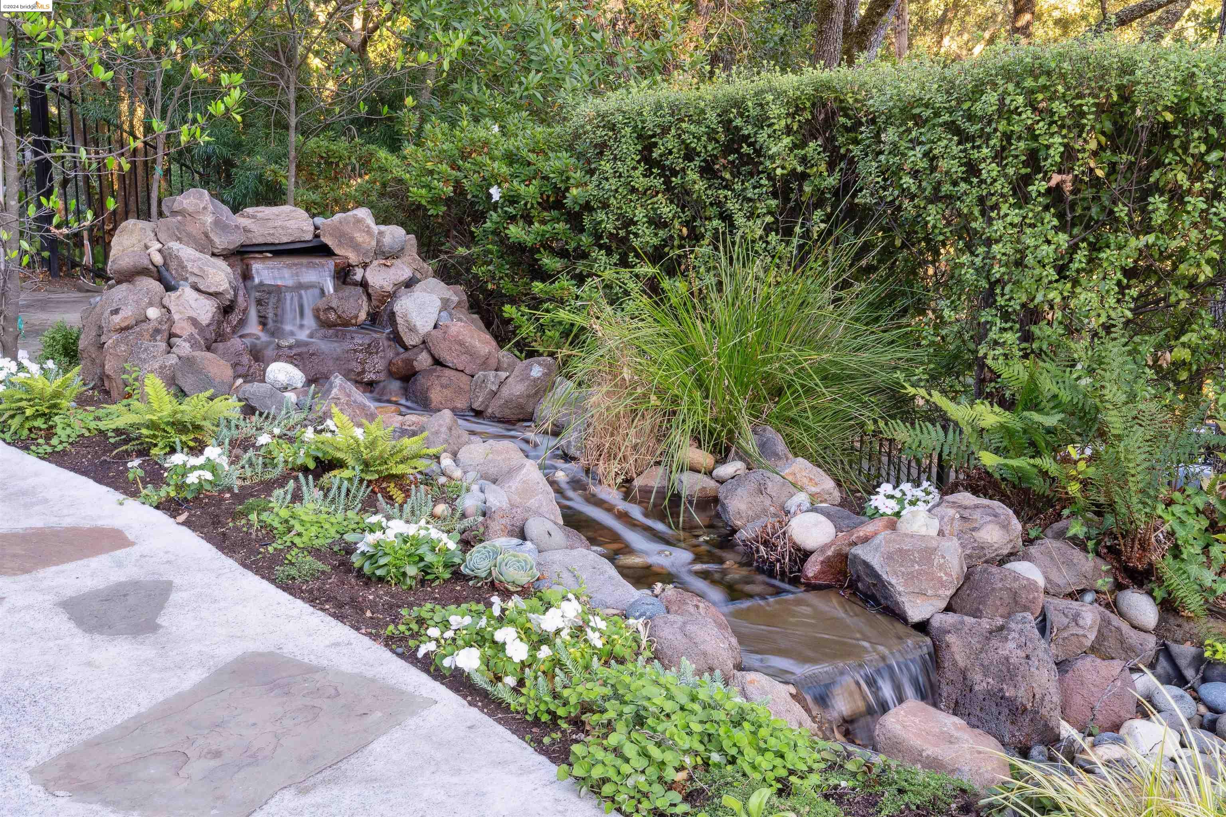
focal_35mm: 37
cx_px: 613
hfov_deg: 51.9
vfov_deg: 35.9
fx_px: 1260
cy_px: 408
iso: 200
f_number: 22
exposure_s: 1/1.43
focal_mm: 37
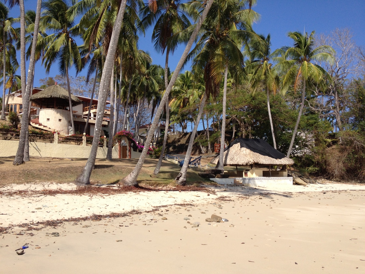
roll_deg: +1.3
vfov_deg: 40.7
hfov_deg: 52.6
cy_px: 137
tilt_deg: +4.1
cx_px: 182
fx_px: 369
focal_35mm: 35
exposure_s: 1/1905
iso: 50
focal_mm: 4.28
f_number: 2.4
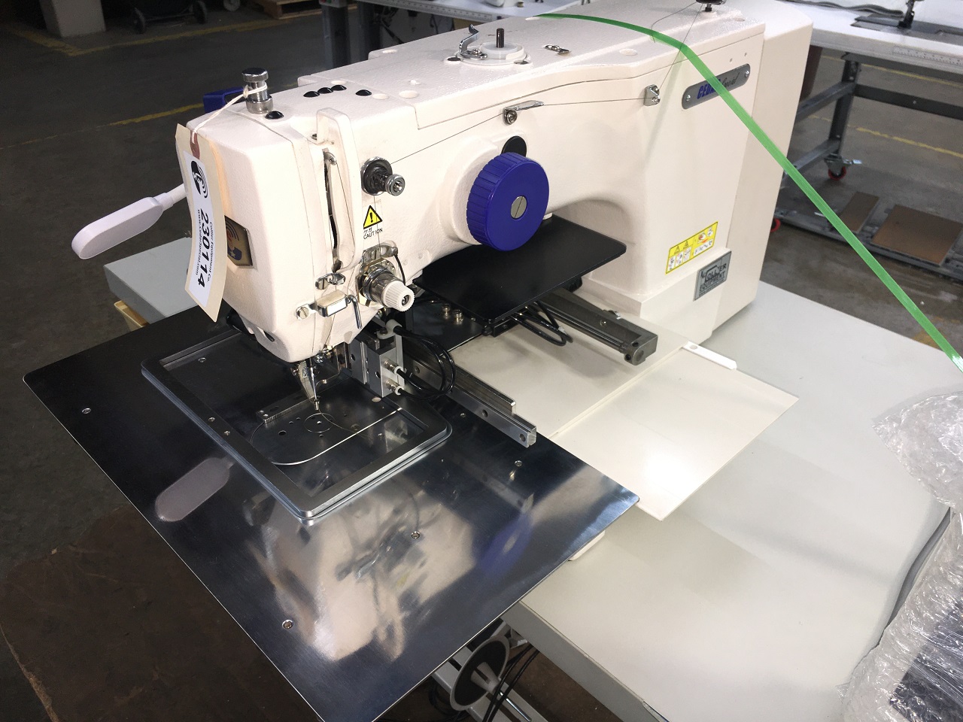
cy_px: 361
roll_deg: -0.8
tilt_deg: -33.5
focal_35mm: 29
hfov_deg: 61.7
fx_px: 807
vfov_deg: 48.2
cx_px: 482
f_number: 2.2
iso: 25
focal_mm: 4.15
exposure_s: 1/43
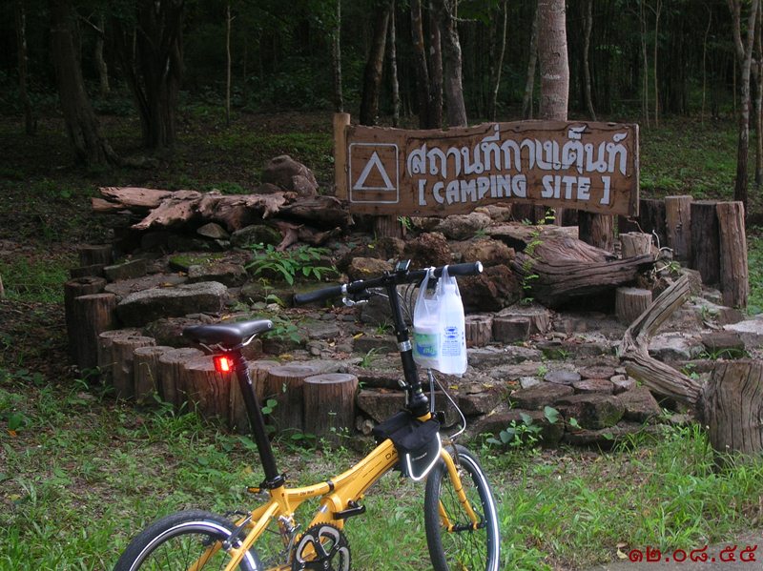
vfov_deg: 22.6
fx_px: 1432
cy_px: 286
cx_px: 382
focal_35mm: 65
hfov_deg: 29.8
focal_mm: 10.9
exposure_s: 1/30
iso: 50
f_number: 3.7
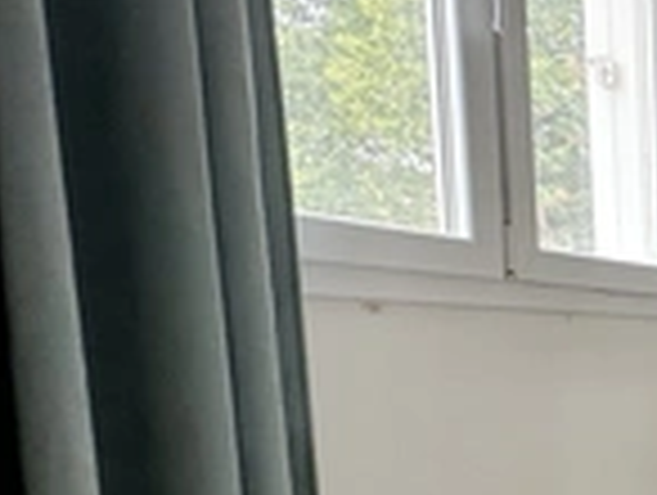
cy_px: 495
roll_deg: -2.7
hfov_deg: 21.9
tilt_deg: -7.8
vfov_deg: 27.0
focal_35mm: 51
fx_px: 970
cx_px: 1195
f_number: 2.2
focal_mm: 2.22
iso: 50
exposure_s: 1/99
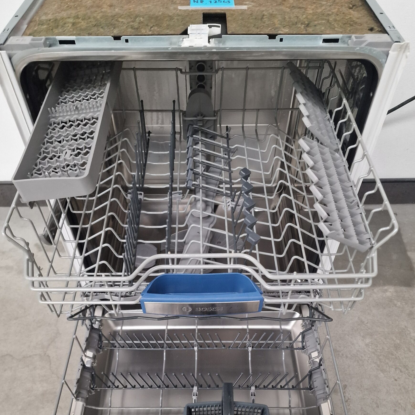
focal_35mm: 30
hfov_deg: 54.0
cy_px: 299
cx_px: 202
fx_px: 407
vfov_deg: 52.2
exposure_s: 1/40
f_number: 1.8
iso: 500
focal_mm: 6.4
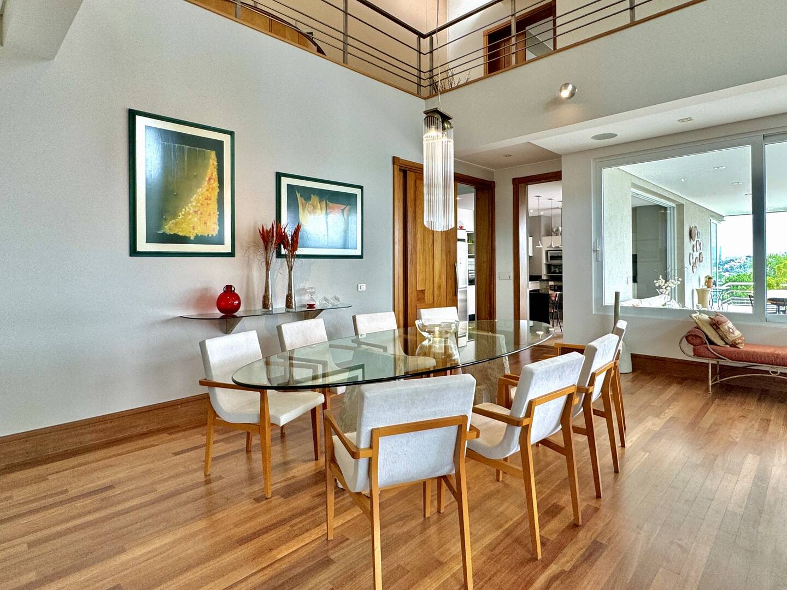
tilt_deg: -3.1
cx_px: 394
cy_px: 295
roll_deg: +0.7
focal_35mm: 14
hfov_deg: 102.1
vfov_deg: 85.7
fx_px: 318
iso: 125
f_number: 2.2
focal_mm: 2.22
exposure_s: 1/120
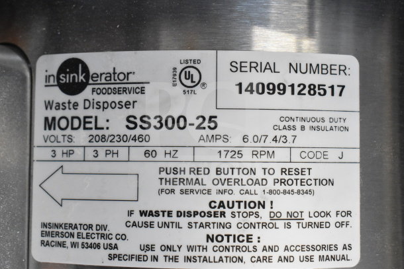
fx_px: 640
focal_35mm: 57
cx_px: 202
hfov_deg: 35.0
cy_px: 134
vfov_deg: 23.8
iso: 6400
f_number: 8
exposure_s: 1/250
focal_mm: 38
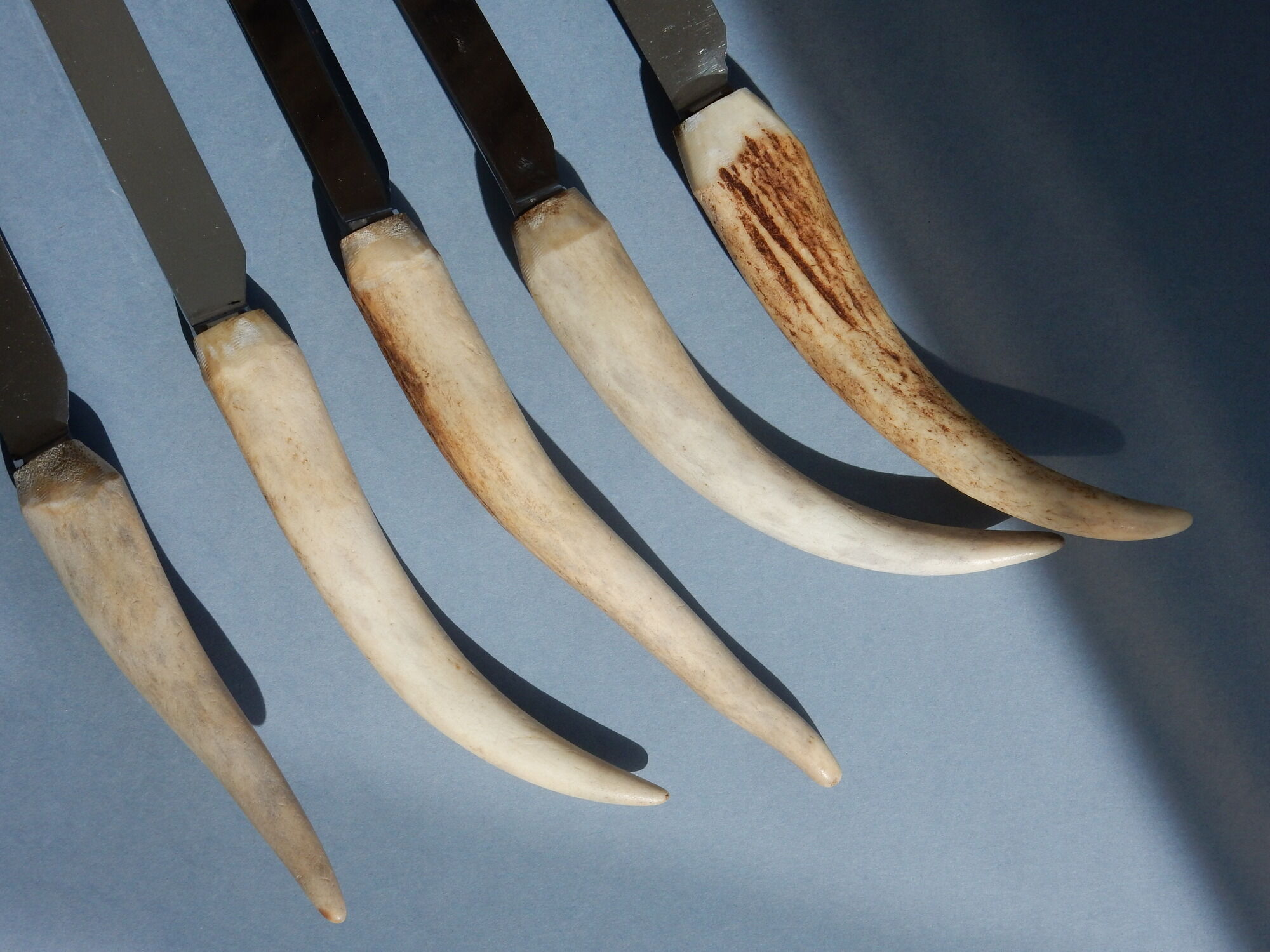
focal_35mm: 60
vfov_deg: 24.4
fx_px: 2201
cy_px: 476
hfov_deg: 32.2
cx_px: 635
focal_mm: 10.7
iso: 125
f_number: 4.5
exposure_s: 1/400
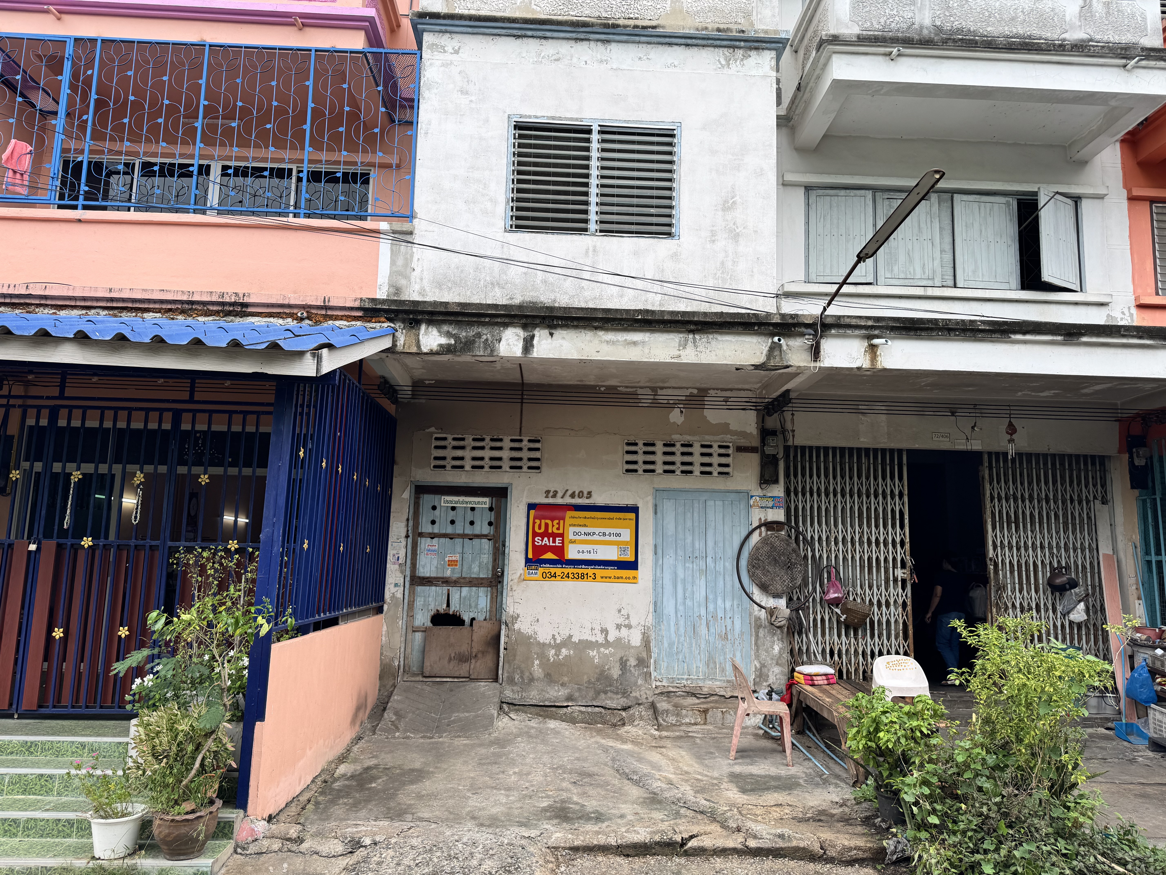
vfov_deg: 56.8
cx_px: 583
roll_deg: -0.8
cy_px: 438
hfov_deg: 71.6
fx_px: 808
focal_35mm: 24
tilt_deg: +9.6
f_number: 1.78
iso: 80
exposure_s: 1/488
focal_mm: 6.76
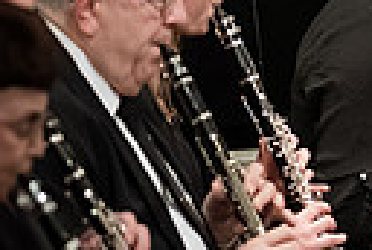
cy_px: 176
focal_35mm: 1357
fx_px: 14055
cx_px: 488
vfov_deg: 1.0
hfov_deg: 1.5
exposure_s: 1/320
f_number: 3.2
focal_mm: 300
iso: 4000
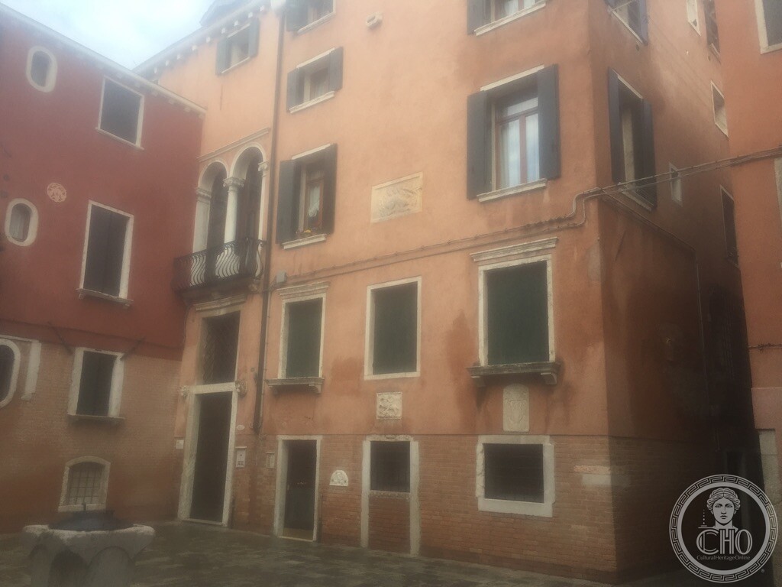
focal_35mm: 29
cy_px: 294
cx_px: 391
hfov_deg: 61.7
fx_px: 655
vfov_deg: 48.2
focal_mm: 4.15
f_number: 2.2
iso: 32
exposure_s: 1/350
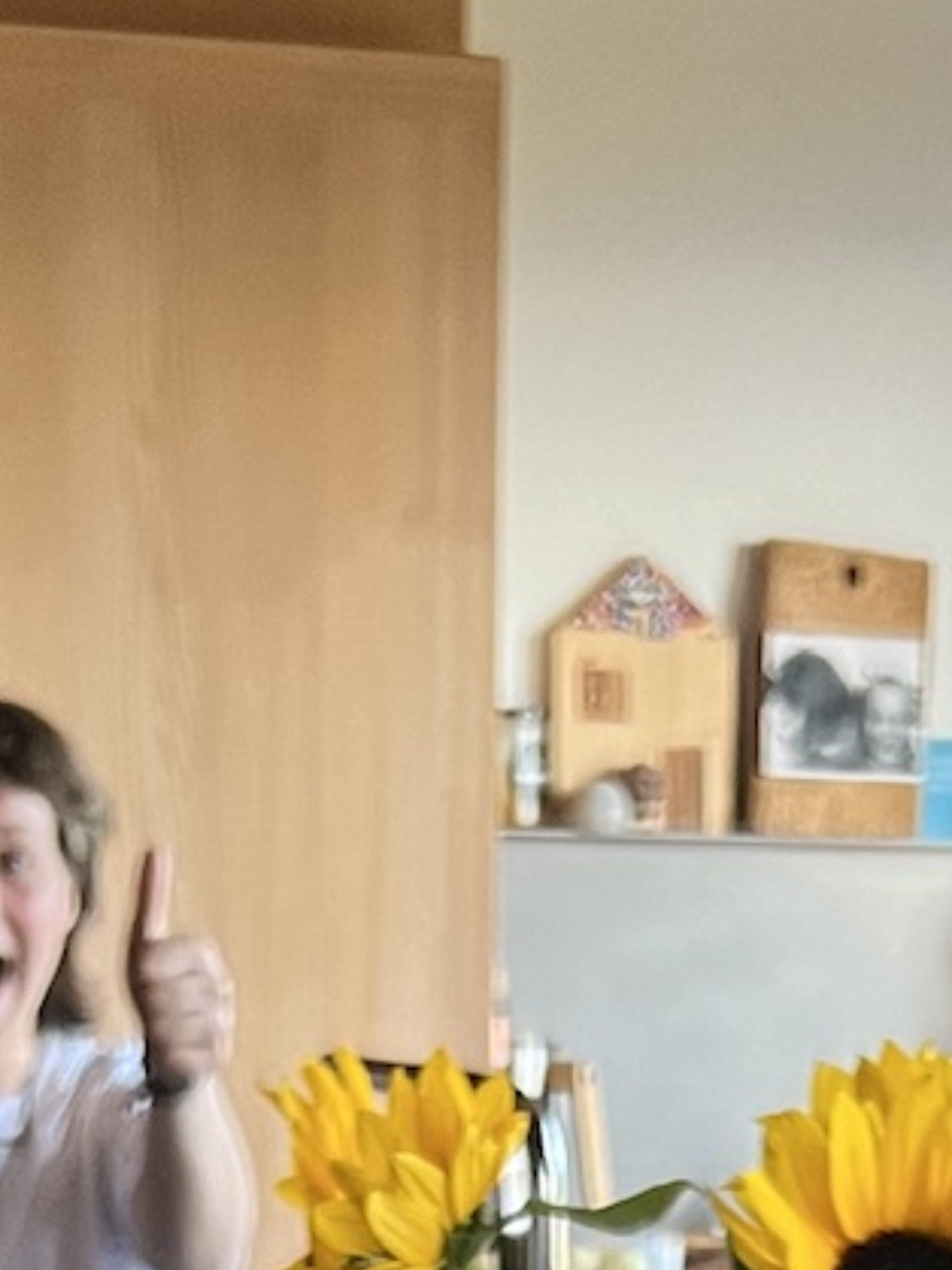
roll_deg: -1.2
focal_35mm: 127
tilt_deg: -19.3
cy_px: 2485
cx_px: 703
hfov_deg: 11.6
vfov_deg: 13.5
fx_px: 4659
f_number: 1.5
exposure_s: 1/60
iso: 160
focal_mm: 5.7
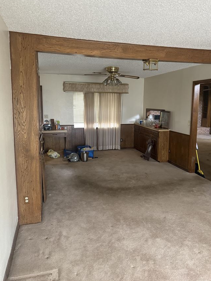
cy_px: 132
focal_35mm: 27
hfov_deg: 51.3
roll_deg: -1.1
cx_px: 111
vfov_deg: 65.3
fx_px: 219
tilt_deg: -7.2
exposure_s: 1/60
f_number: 1.78
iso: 640
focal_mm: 6.76
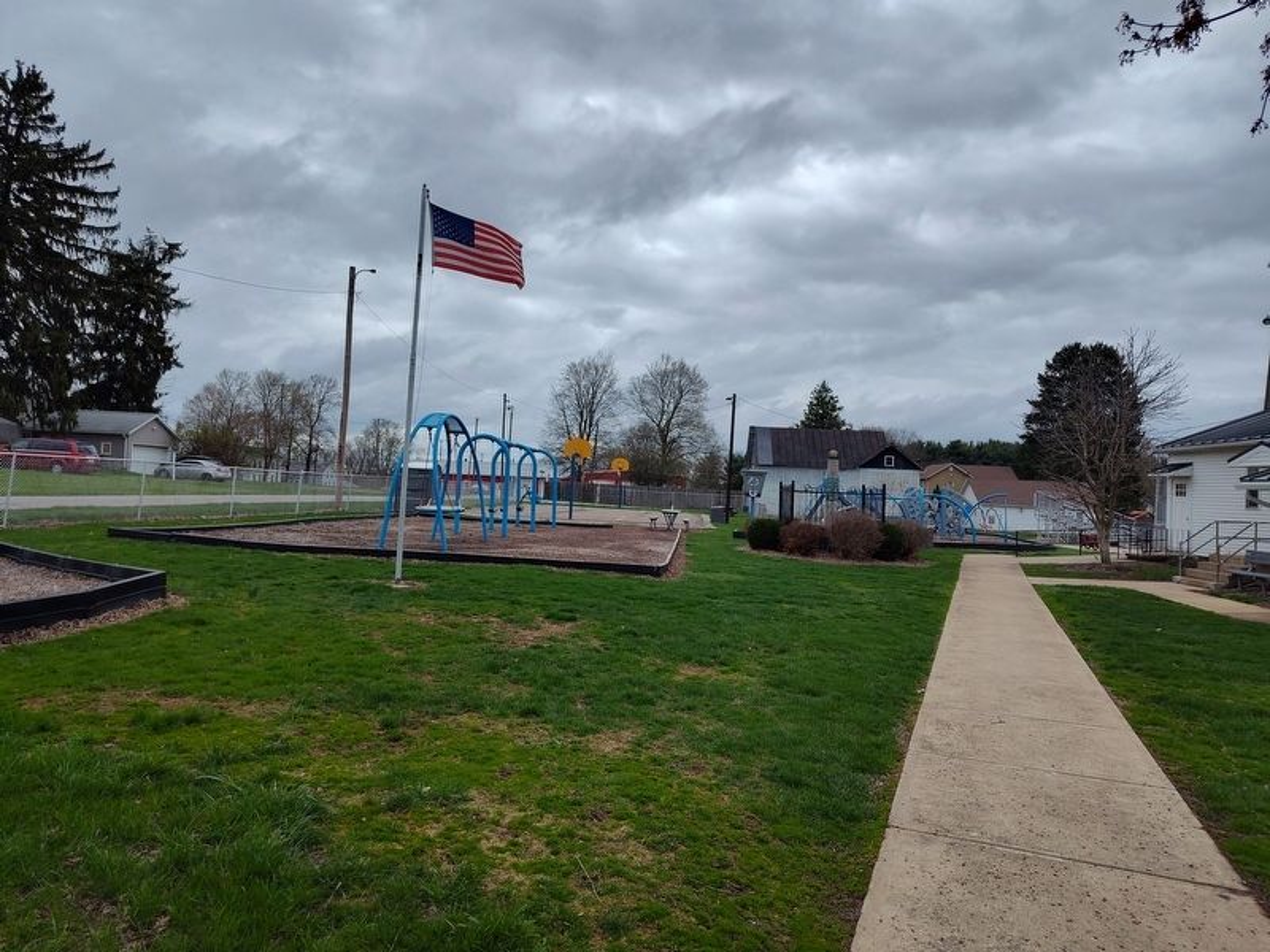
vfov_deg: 58.9
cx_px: 635
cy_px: 476
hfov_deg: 73.9
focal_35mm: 23
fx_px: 844
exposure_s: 1/1173
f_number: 1.8
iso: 100
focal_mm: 5.56
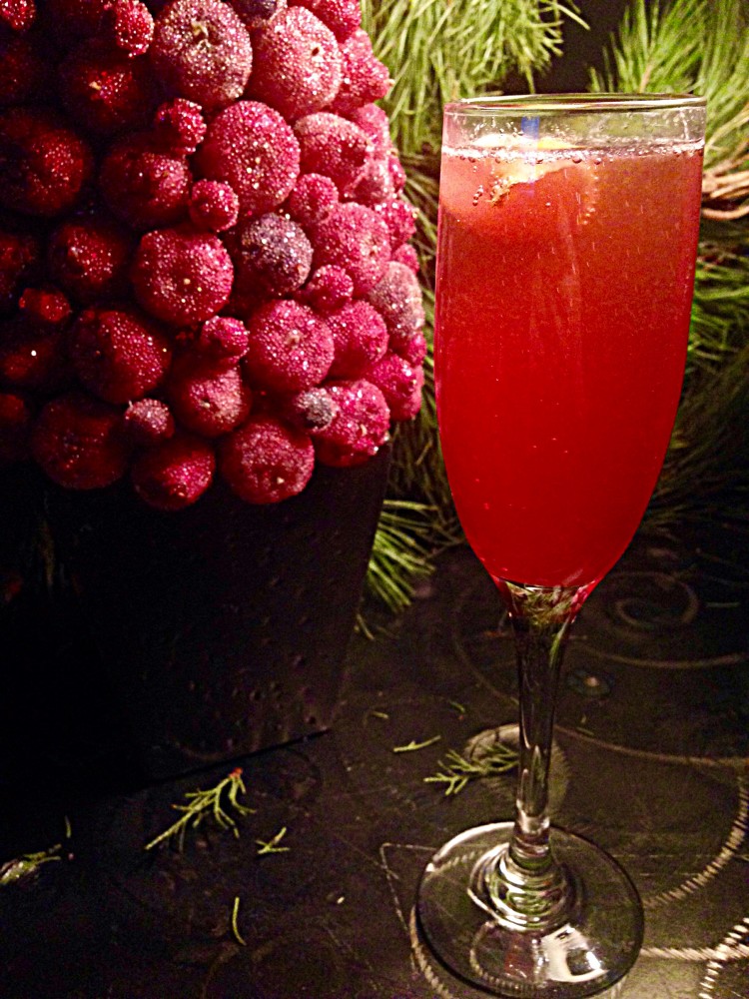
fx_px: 952
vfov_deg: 55.4
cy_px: 500
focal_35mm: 33
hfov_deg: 42.9
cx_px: 374
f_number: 2.4
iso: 320
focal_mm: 4.12
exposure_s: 1/20
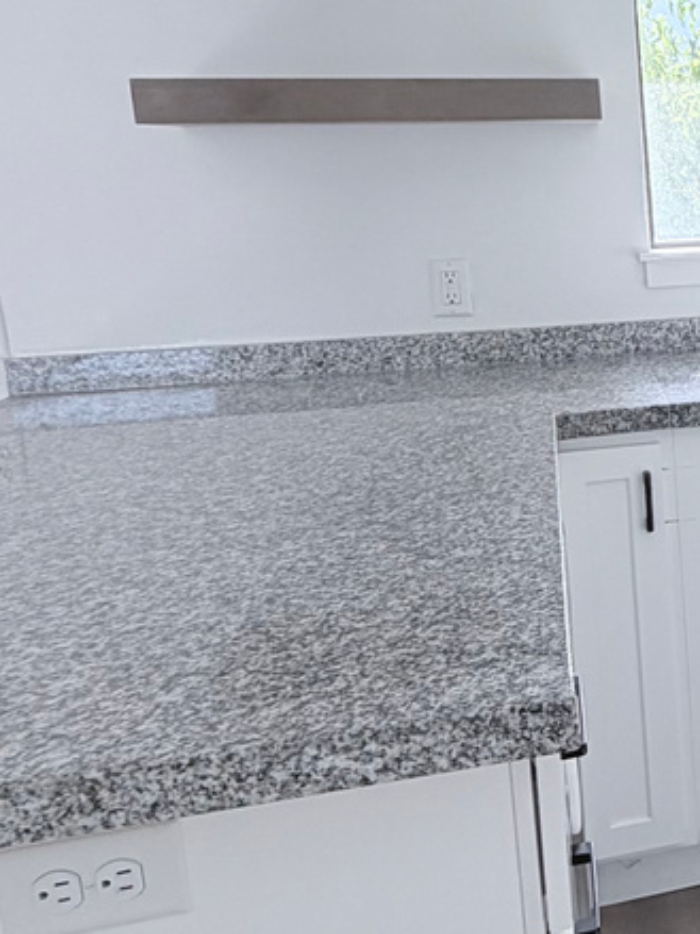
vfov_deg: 38.8
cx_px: 1036
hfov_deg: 23.8
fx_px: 1322
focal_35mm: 49
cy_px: 377
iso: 64
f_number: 2.2
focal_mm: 2.22
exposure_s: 1/120
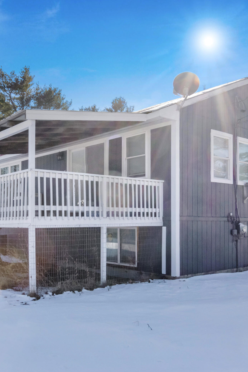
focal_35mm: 35
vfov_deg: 54.7
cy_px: 181
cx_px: 78
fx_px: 359
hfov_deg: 37.6
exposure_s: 1/1000
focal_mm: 15
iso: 800
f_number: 16
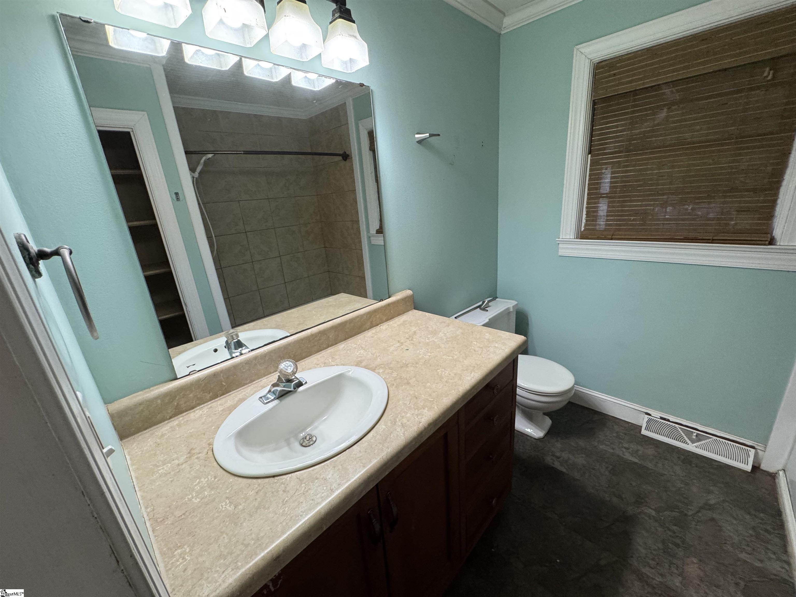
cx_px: 398
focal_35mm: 14
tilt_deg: -17.9
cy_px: 298
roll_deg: +4.5
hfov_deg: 102.1
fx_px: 322
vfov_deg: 85.7
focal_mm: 2.22
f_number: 2.2
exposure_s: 1/120
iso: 250
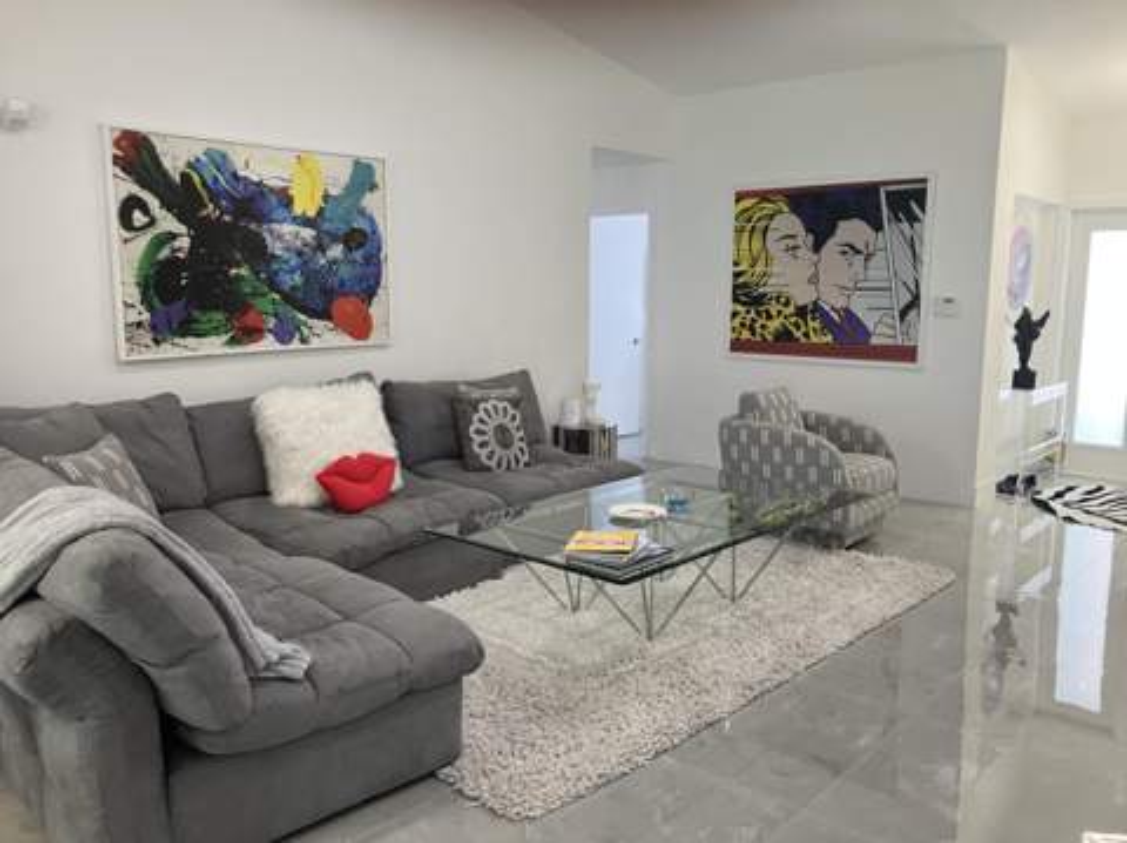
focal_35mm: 28
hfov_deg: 63.5
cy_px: 422
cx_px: 564
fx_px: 911
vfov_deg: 49.7
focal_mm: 3.99
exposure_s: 1/60
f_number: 1.8
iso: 80
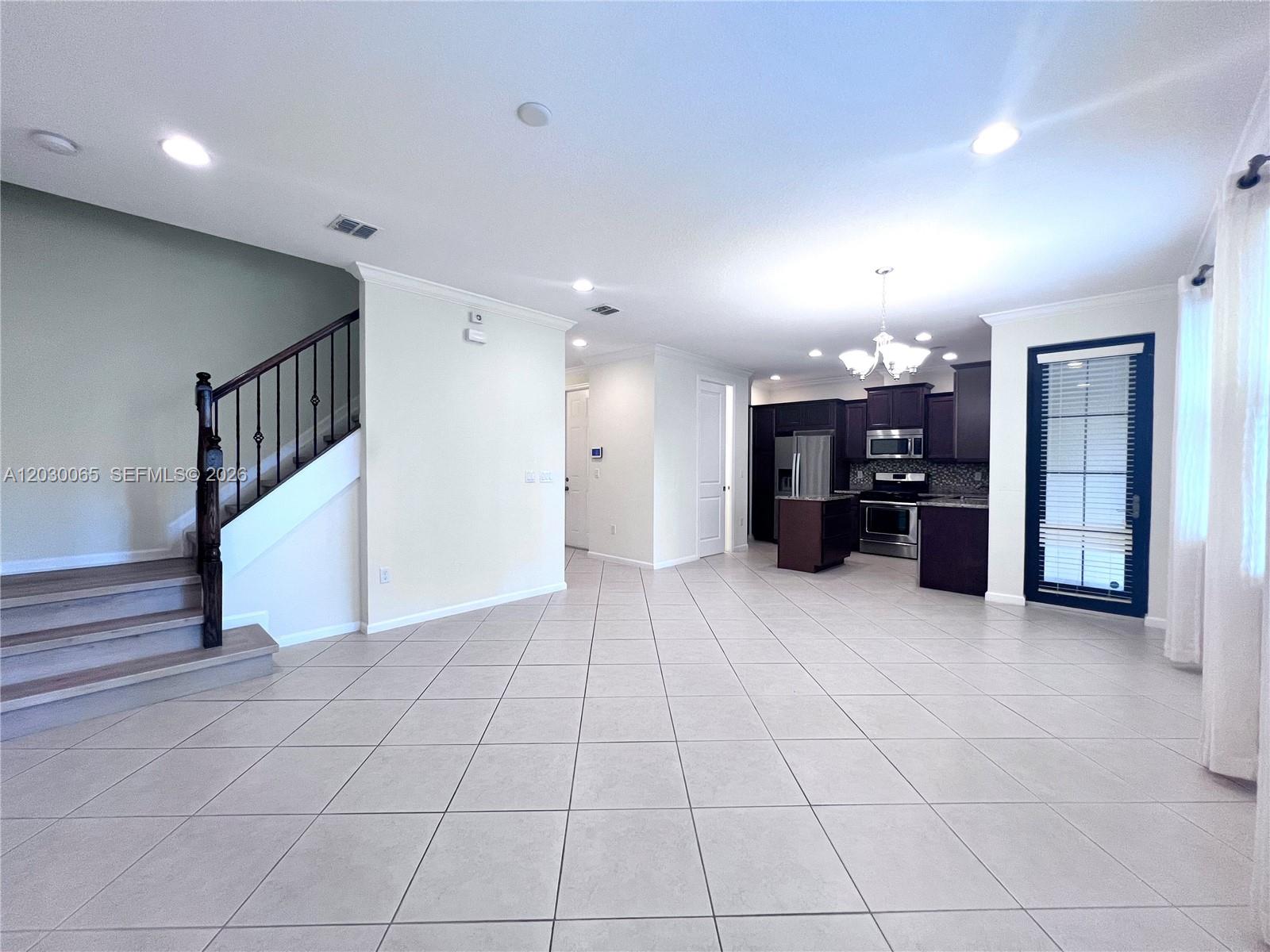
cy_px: 476
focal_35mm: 13
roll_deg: +0.0
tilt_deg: -1.6
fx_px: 477
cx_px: 635
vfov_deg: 89.9
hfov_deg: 106.2
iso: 160
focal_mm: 1.57
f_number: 1.8
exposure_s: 1/120
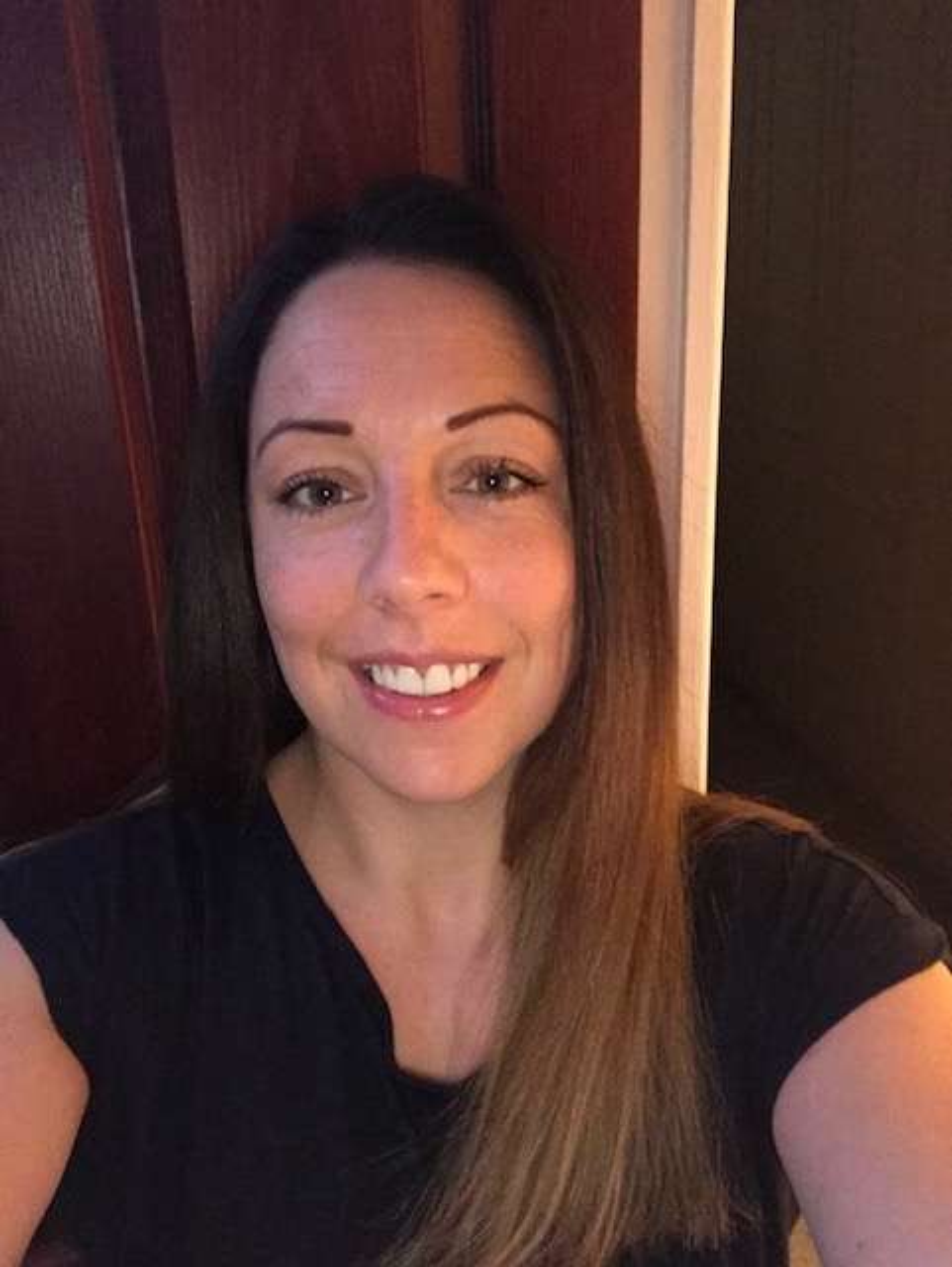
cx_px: 476
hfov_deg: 44.2
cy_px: 634
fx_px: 1172
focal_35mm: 32
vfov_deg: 56.8
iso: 320
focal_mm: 2.87
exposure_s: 1/20
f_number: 2.2
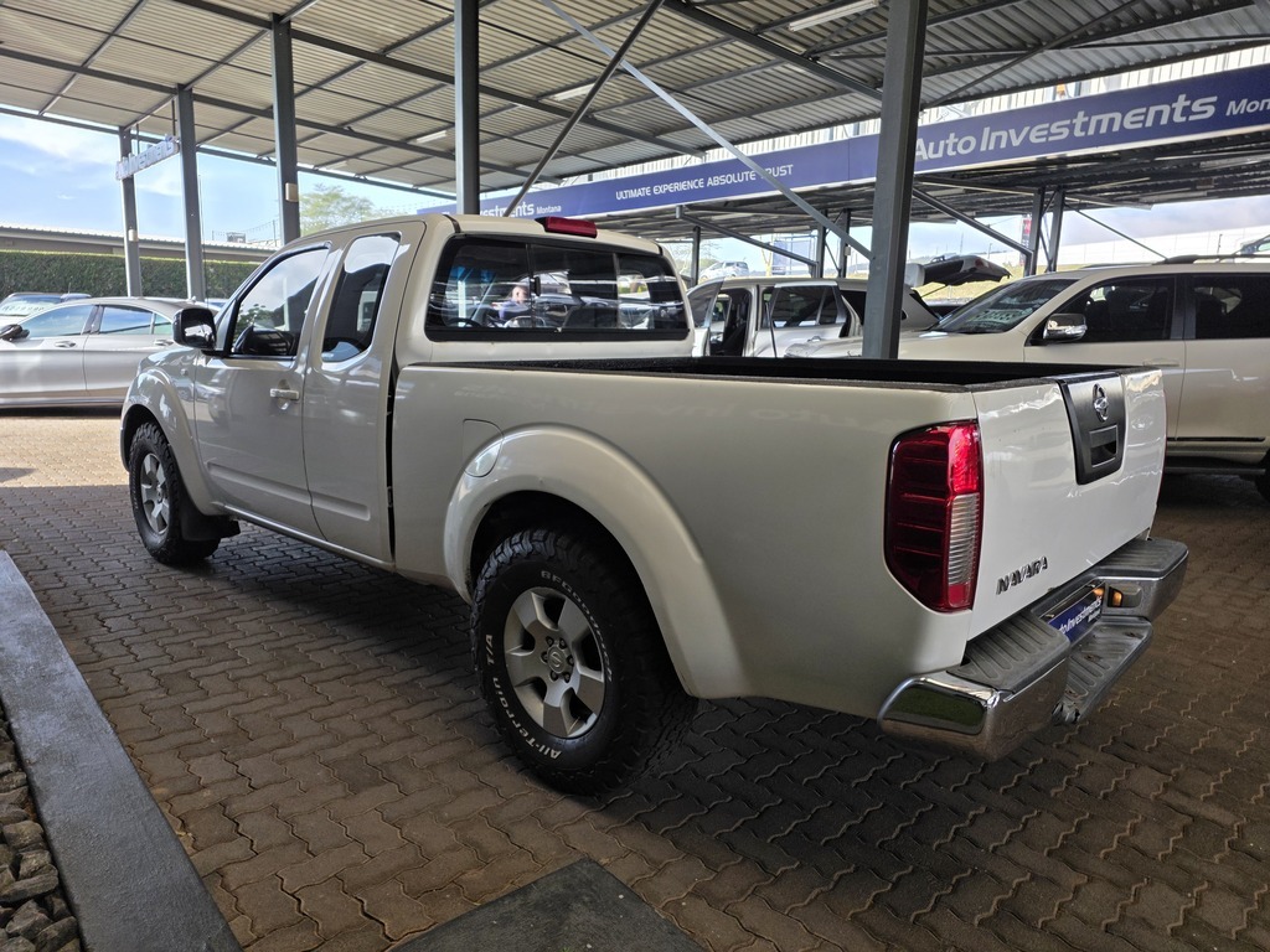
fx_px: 844
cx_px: 635
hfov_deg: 73.9
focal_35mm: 23
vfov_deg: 58.9
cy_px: 476
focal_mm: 6.25
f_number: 1.7
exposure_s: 1/359
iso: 50
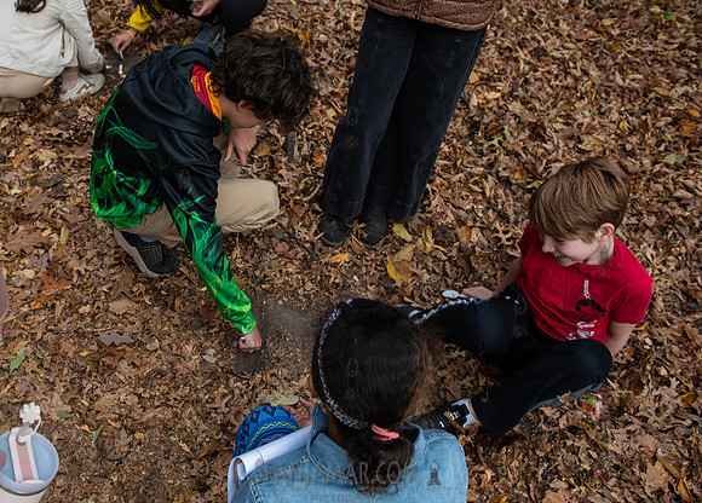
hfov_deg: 57.0
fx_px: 634
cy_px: 224
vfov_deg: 43.3
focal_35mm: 32
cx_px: 250
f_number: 3.5
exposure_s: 1/160
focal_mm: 24
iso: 160
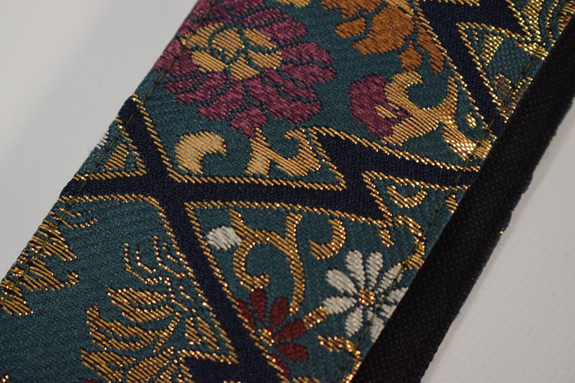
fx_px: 1318
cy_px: 192
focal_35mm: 82
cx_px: 288
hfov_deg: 24.6
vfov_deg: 16.6
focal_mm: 55
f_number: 5.6
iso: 800
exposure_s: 1/160
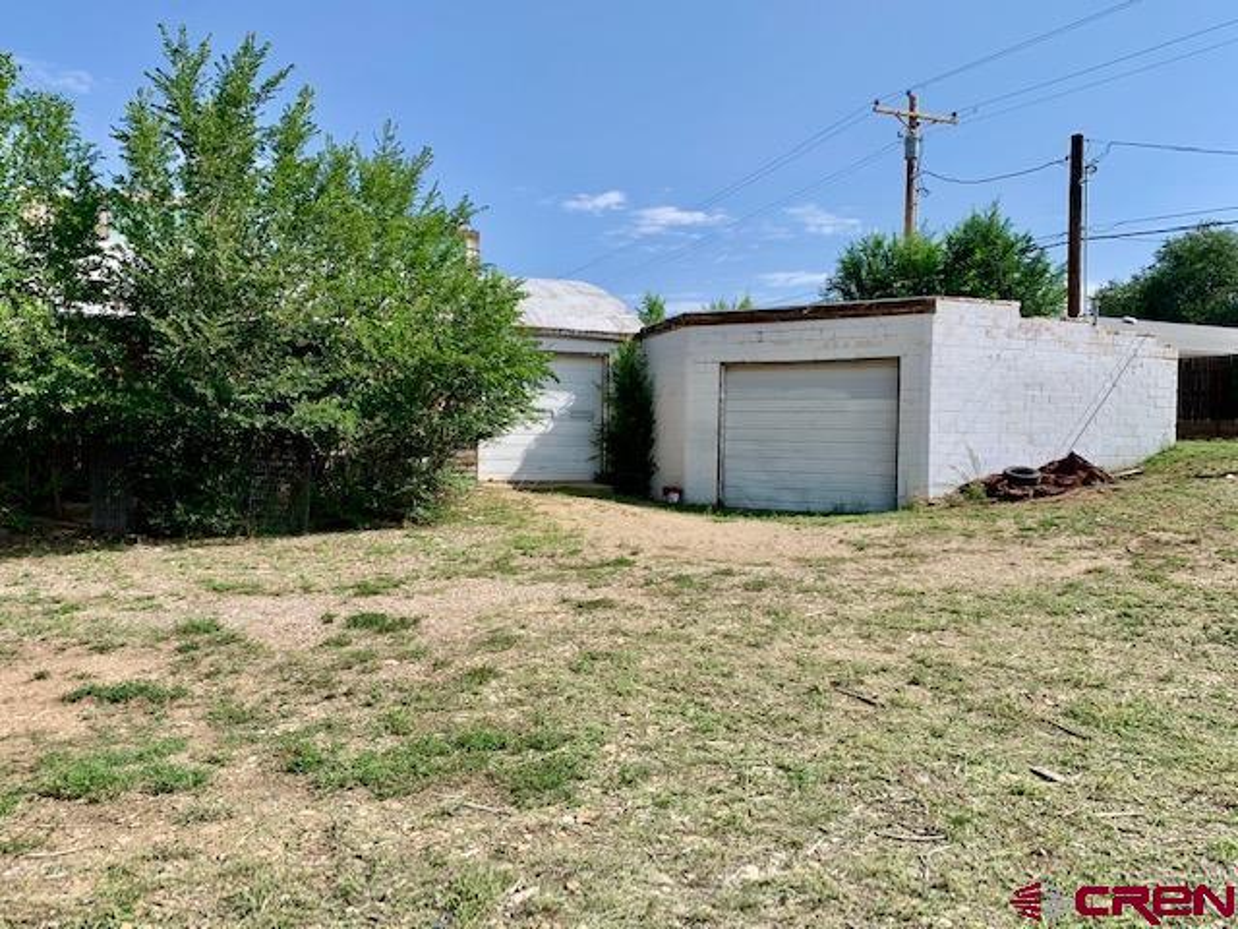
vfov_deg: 53.1
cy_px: 464
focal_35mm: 26
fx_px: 930
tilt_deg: -0.6
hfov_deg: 67.3
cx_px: 619
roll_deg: -2.7
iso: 25
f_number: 1.8
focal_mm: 4.25
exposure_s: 1/2208
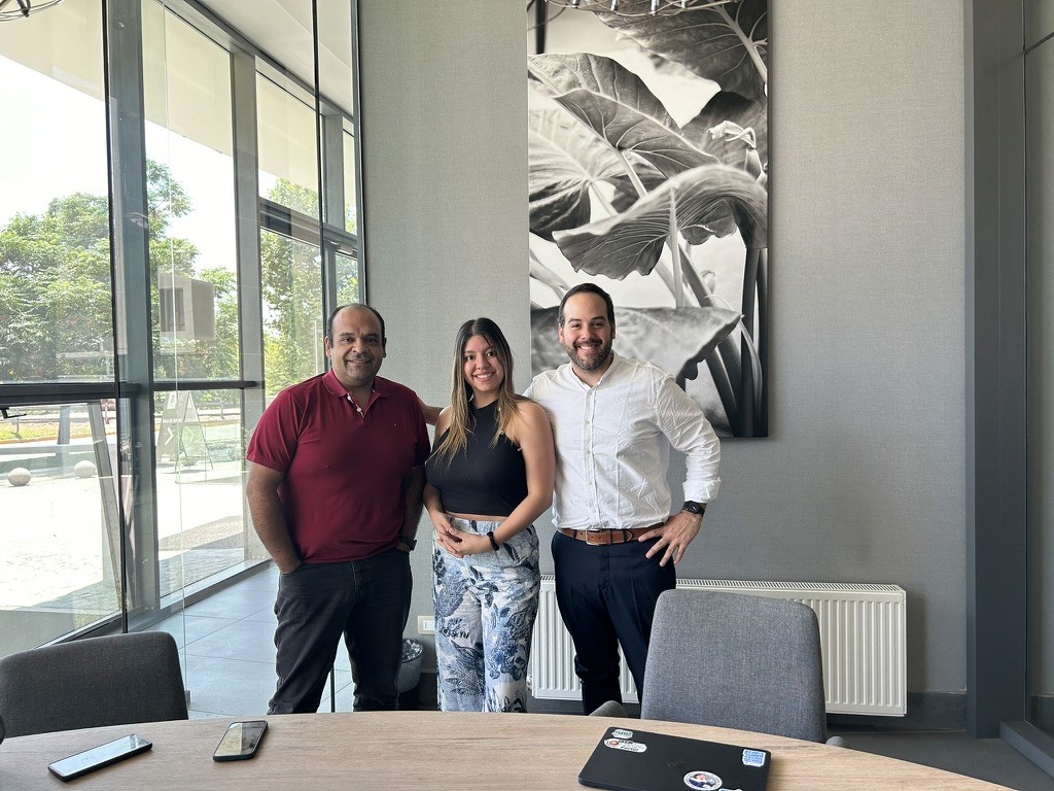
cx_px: 527
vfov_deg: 53.1
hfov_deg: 67.3
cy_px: 396
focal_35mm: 26
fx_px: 792
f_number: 1.5
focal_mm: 5.7
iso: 50
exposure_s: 1/145
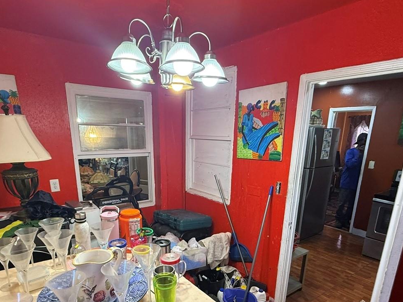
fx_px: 268
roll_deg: -1.5
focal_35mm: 23
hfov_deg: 73.9
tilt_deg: -15.7
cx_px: 197
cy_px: 215
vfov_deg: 56.8
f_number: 2.2
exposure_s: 1/60
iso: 250
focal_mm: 2.22
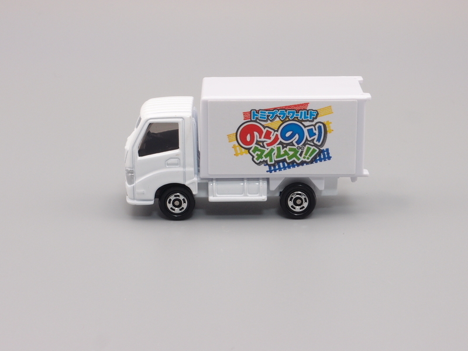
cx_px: 234
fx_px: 1136
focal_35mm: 84
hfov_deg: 23.3
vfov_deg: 17.6
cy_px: 176
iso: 100
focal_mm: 18.15
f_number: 8
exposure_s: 1/5
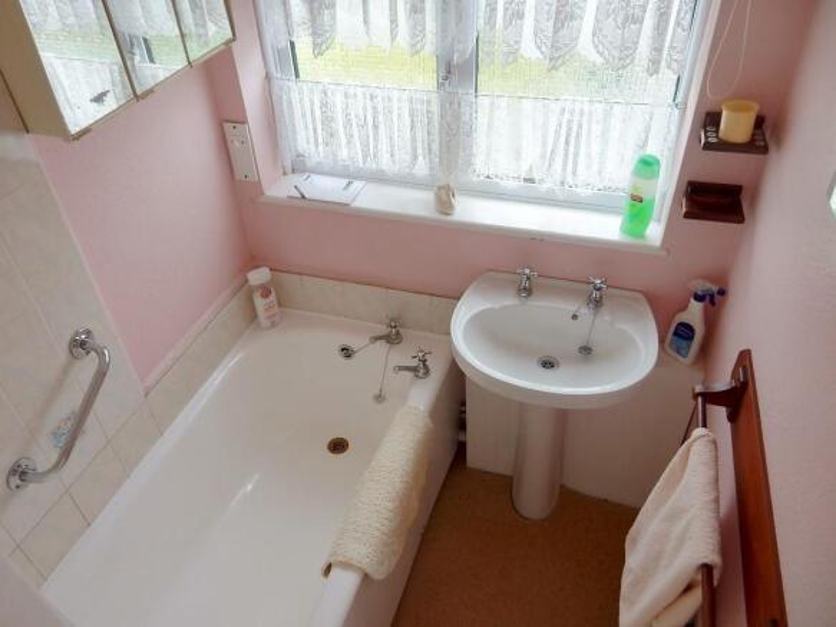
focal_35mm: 25
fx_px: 604
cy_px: 314
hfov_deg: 69.4
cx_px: 418
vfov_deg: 54.9
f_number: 3.7
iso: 125
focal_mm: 4.5
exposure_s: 1/80
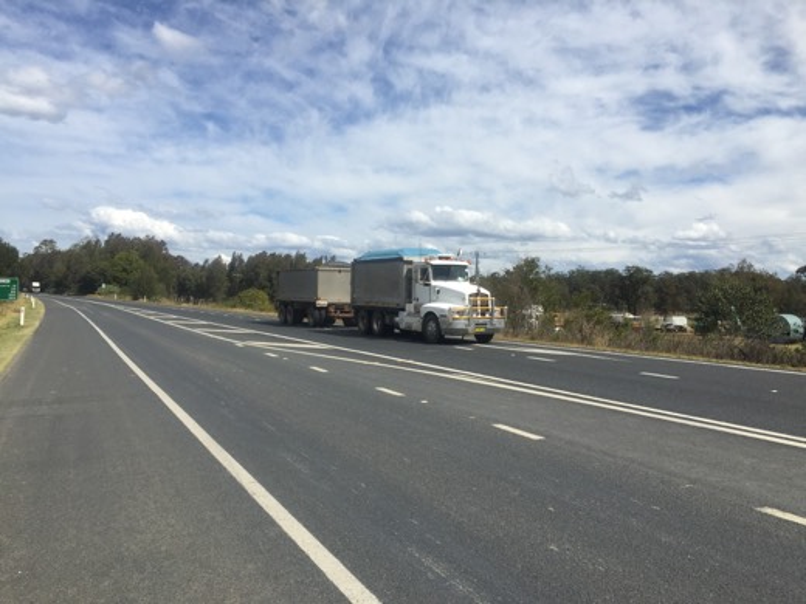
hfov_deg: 61.7
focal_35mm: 29
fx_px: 675
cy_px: 302
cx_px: 403
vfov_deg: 48.2
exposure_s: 1/2639
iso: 32
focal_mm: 4.15
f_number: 2.2
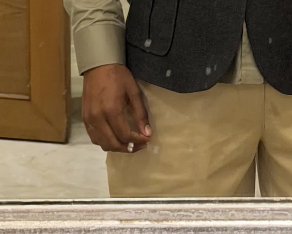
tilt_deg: -4.4
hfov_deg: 10.9
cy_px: -187
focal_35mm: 177
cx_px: 252
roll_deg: +0.2
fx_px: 1530
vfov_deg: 8.4
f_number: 1.78
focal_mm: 6.76
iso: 320
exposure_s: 1/33
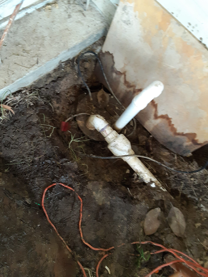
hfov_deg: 51.4
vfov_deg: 65.3
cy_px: 138
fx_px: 216
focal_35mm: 27
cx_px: 104
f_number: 1.9
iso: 125
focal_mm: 2.91
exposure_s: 1/60
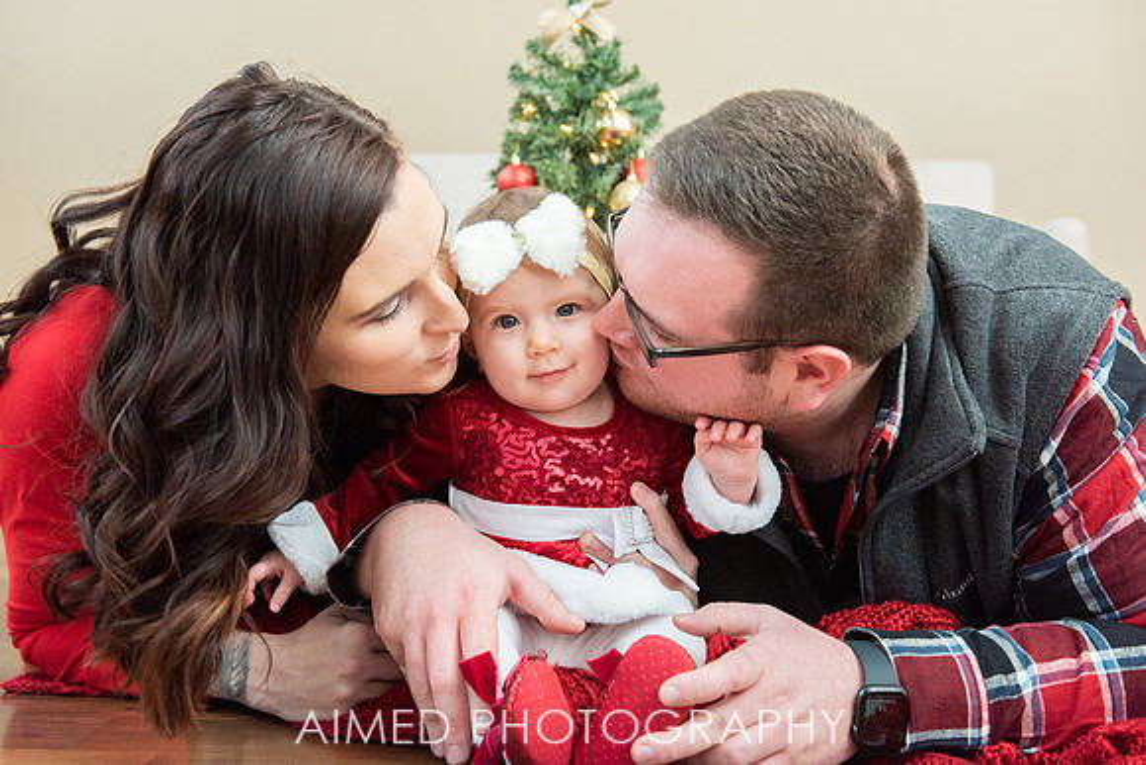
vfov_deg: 26.0
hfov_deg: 38.2
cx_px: 573
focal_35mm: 52
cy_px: 382
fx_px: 1656
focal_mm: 52
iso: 1250
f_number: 5.6
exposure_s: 1/250
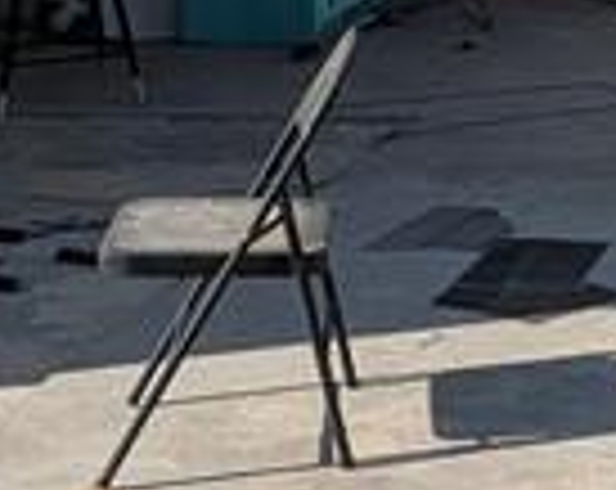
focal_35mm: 95
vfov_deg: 14.6
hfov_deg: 17.6
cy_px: -328
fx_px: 1728
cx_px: 996
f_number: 2.2
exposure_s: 1/1916
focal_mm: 1.95
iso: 48
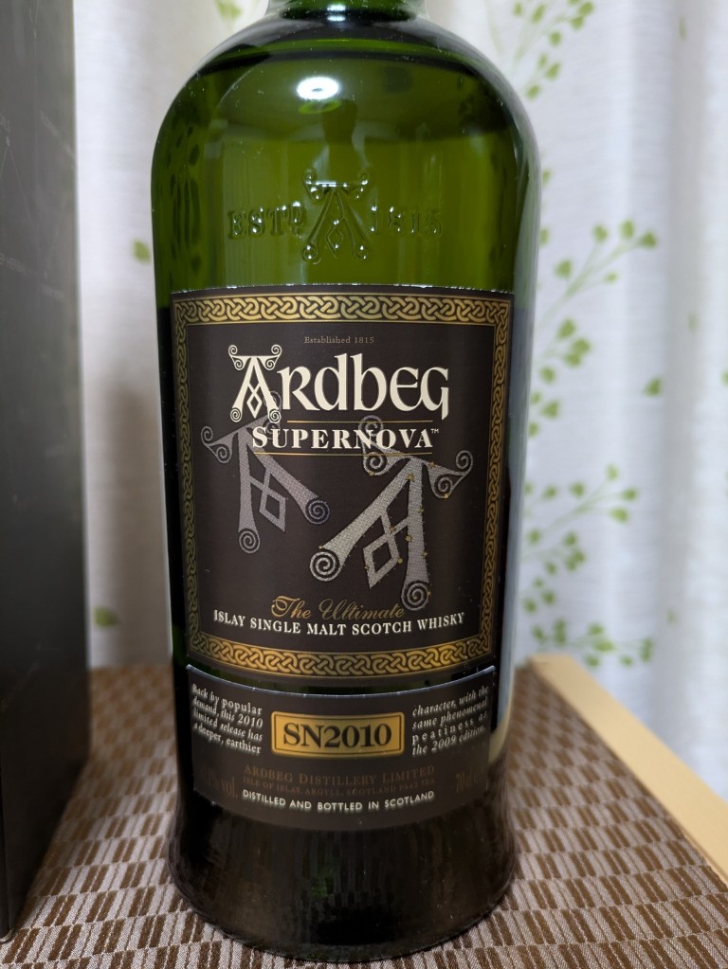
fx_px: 701
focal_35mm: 25
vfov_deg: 69.4
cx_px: 364
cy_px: 484
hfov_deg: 54.9
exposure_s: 1/25
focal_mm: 5.43
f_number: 1.89
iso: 416
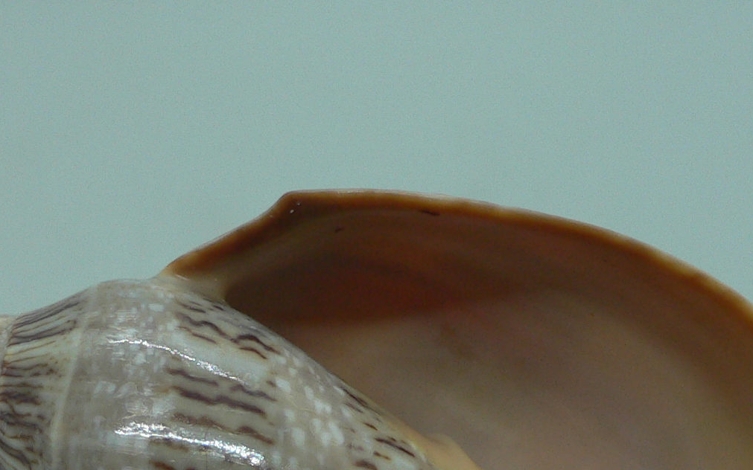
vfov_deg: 17.1
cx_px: 434
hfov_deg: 27.8
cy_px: 509
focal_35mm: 74
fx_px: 1519
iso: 80
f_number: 2.8
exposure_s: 1/60
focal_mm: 4.6
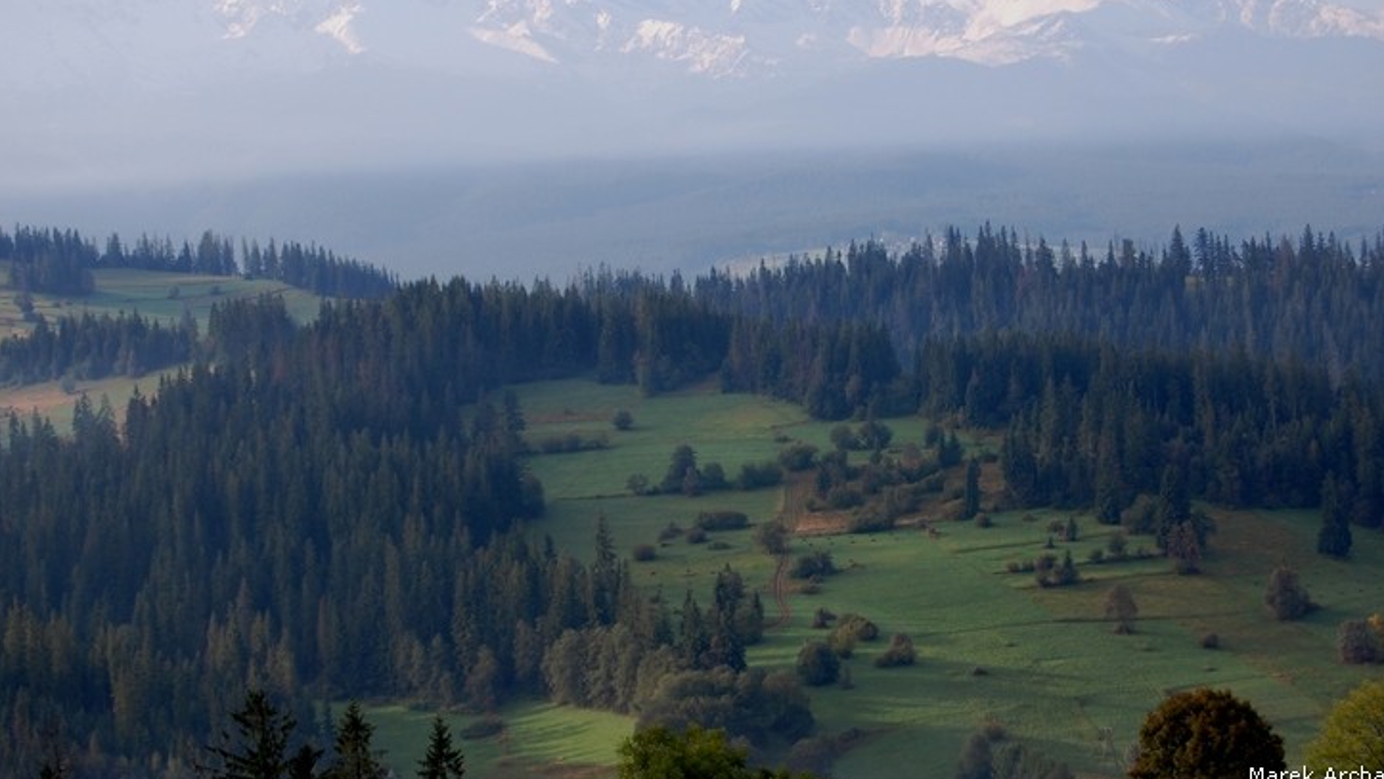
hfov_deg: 22.3
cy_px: 287
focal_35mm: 96
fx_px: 3508
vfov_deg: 12.7
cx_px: 716
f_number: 7.1
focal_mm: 55
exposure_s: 1/200
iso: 200
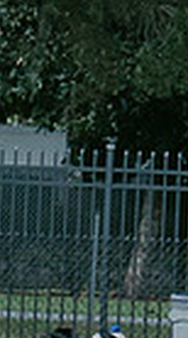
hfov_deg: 1.2
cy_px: 267
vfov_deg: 2.2
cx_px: -387
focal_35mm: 979
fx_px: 8730
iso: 250
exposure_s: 1/800
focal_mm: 70
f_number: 5.6
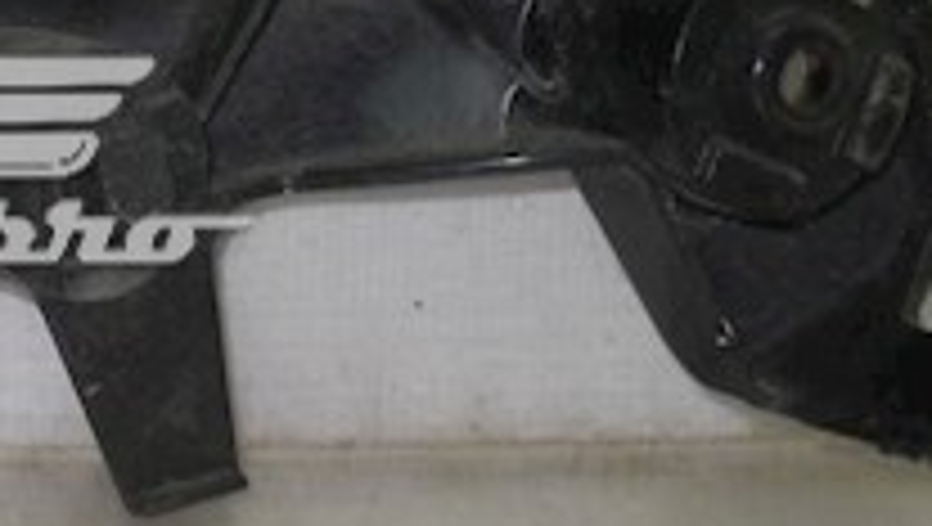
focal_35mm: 138
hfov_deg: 14.8
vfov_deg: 8.8
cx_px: -293
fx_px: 3414
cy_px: 193
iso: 80
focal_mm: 6.72
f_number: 5.5
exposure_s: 1/30
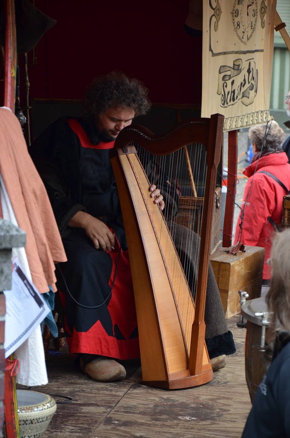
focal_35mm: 158
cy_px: 219
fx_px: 1912
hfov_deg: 8.7
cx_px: 145
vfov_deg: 13.1
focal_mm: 105
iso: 400
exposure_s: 1/100
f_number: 5.6
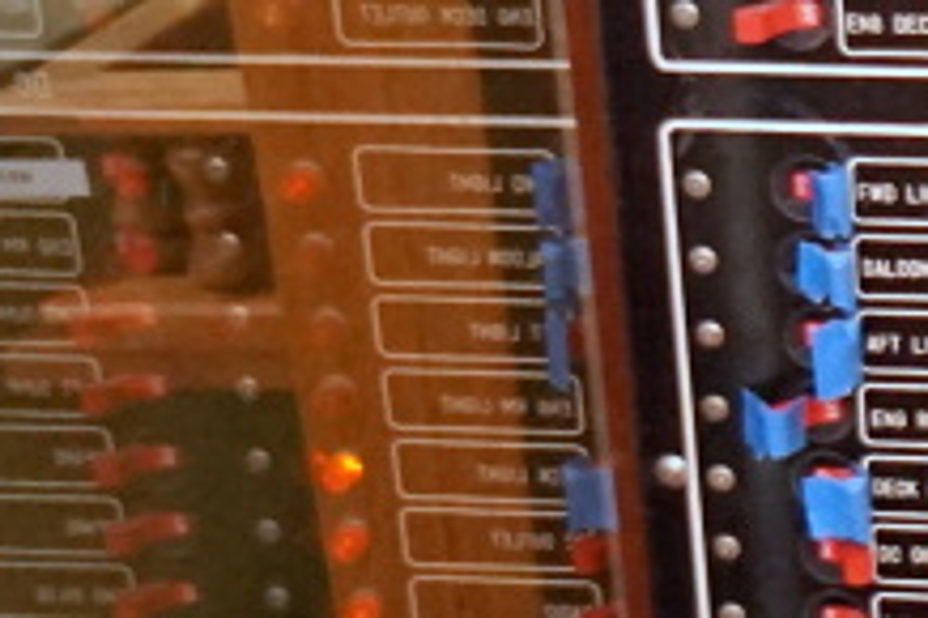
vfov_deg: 13.8
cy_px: 322
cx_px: 1409
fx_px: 2550
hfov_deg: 18.2
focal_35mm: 99
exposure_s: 1/125
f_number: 2.8
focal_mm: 16
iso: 3200
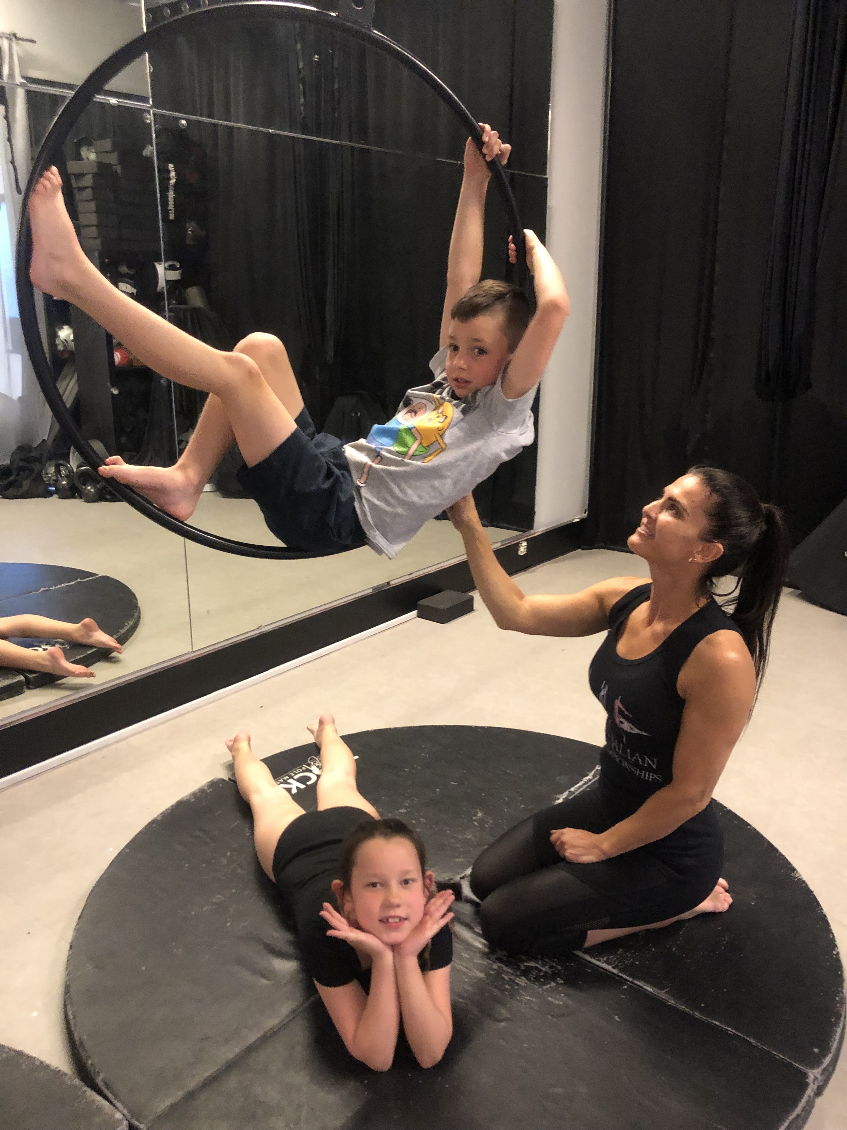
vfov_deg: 63.4
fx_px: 913
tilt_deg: -14.5
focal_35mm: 28
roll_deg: -0.1
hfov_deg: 49.7
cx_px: 424
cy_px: 565
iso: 100
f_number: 1.8
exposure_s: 1/5
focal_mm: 3.99
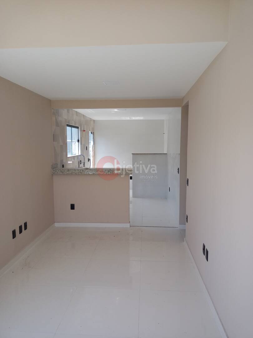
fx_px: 273
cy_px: 169
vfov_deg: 63.4
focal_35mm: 28
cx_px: 126
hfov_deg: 49.7
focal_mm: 4.71
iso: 50
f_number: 1.8
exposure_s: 1/346
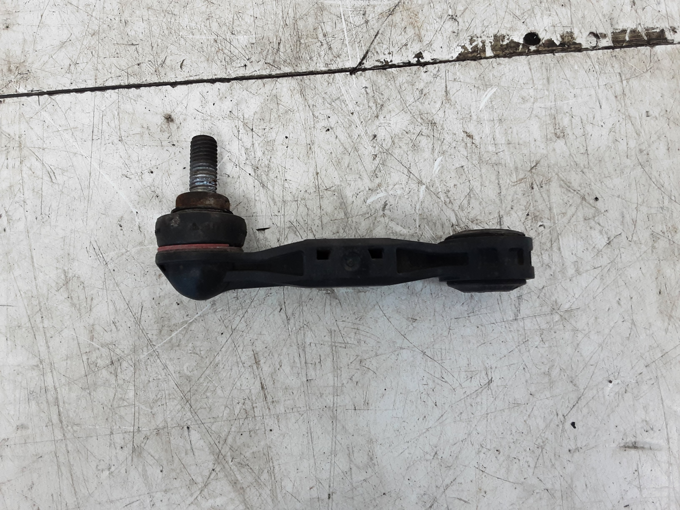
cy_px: 255
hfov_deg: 65.3
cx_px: 340
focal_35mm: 27
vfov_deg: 51.4
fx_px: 530
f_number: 1.9
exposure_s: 1/50
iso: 80
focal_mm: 2.91
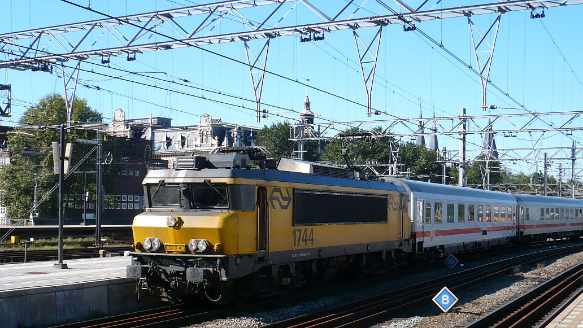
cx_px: 318
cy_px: 191
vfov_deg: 21.1
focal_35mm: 57
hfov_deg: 36.6
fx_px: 881
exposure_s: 1/800
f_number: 3.2
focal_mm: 7.5
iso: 100
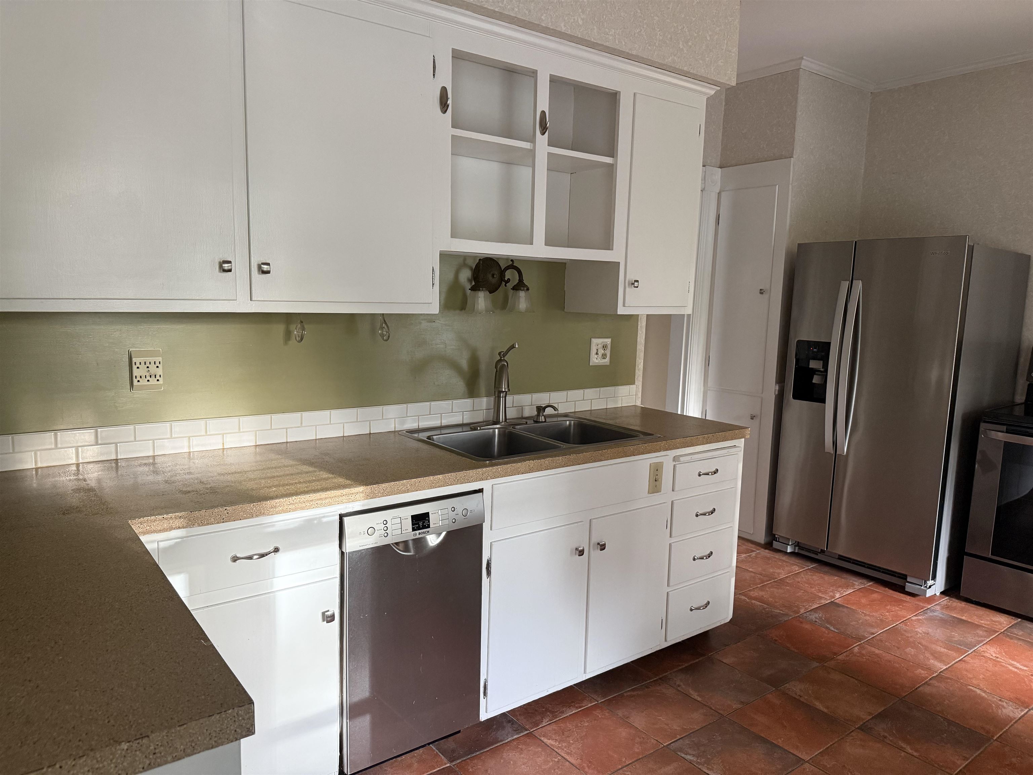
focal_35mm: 24
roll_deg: -1.3
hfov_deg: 71.6
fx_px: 716
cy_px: 388
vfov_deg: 56.8
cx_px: 516
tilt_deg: -7.3
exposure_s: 1/47
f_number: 1.78
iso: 320
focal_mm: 6.76
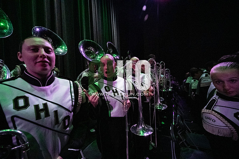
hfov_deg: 104.2
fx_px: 93
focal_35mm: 14
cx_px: 120
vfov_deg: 81.2
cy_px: 80
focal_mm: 14
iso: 25600
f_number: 4
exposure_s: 1/400
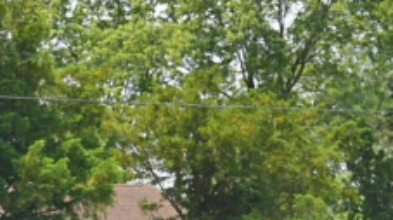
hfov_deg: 19.6
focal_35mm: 104
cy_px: 106
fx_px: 1082
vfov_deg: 11.6
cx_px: -52
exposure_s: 1/640
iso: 200
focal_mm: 20
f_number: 5.6
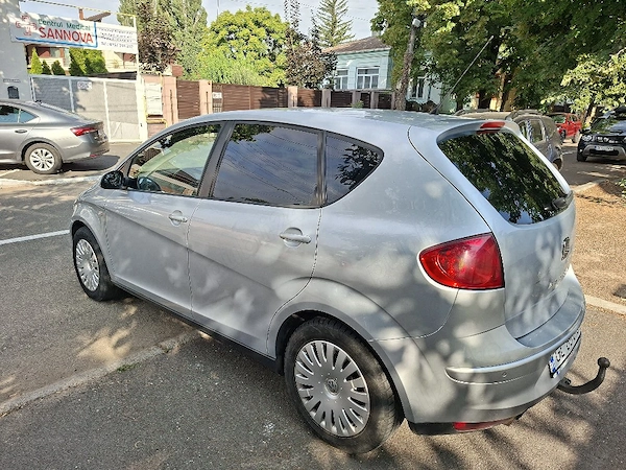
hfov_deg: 73.9
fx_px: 416
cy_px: 235
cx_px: 313
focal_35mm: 23
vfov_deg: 58.9
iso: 50
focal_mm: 5.54
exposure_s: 1/1111
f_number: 1.8
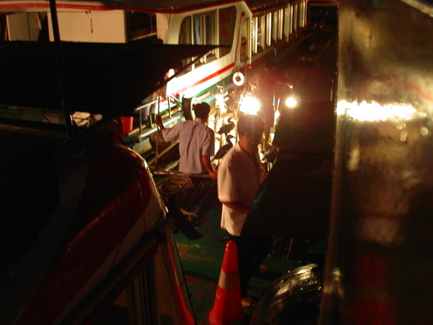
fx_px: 513
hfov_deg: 45.8
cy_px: 159
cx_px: 215
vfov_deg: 35.1
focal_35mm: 41
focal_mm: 7.8
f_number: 2.8
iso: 200
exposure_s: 1/2
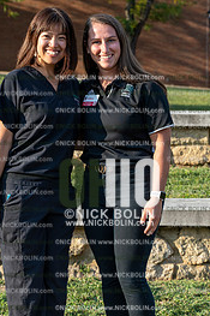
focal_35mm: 120
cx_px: 109
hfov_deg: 11.4
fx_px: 1051
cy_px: 192
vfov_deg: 17.1
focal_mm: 70
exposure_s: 1/640
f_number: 5.6
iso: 250
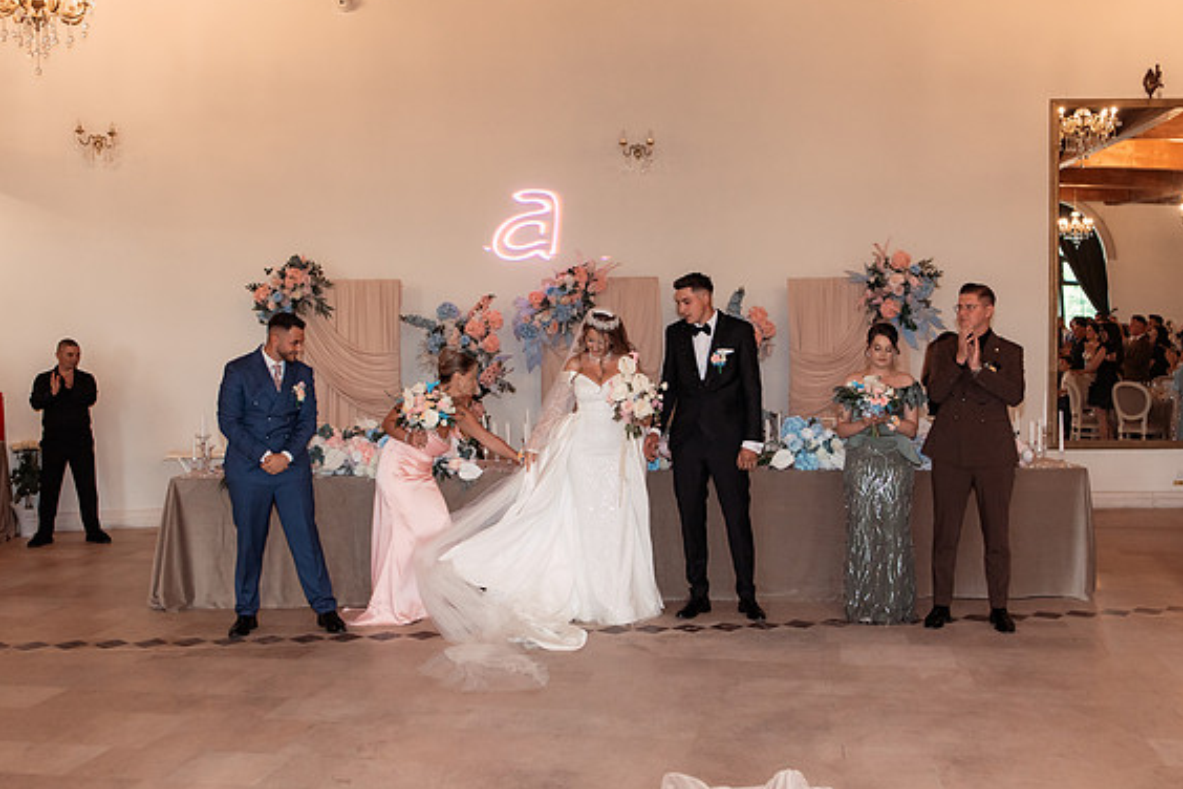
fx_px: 1183
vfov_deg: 36.9
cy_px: 393
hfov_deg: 53.1
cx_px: 604
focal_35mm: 36
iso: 1250
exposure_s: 1/250
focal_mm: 35
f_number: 3.5
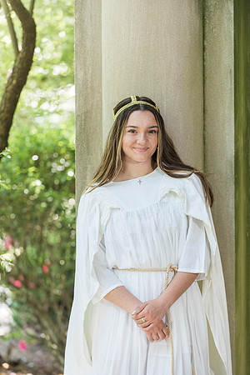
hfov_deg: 11.0
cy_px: 188
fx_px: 1302
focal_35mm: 125
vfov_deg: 16.4
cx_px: 125
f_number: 3.5
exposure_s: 1/125
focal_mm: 125
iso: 320
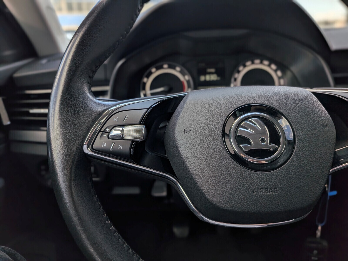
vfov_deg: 56.8
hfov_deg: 71.6
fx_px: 241
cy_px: 130
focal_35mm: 24
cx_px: 174
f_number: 1.7
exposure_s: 1/451
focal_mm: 4.53
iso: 30
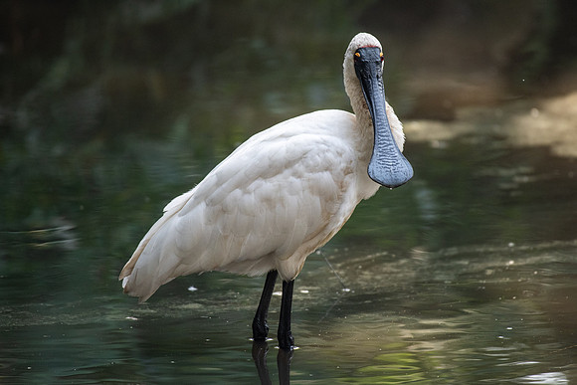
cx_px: 320
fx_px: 9946
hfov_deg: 3.3
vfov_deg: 2.2
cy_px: 191
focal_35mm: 620
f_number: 5.6
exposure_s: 1/800
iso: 1000
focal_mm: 500
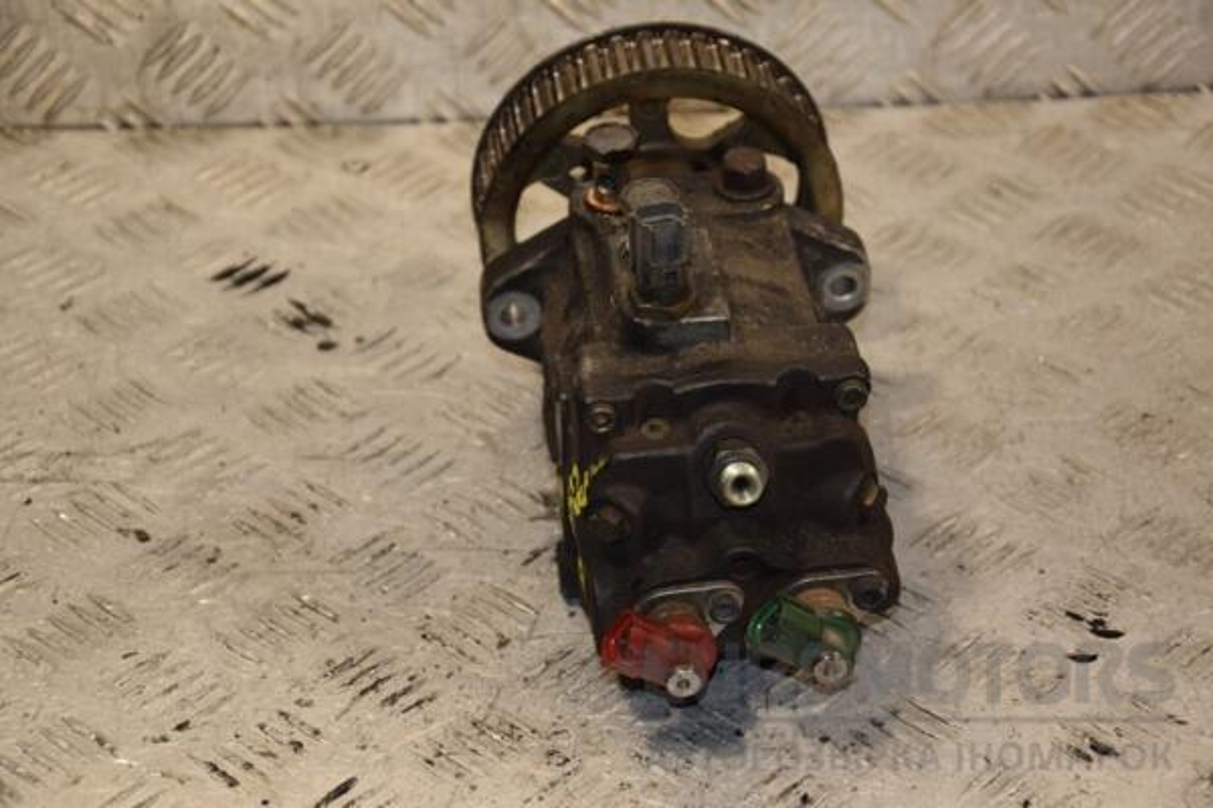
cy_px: 404
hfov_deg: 20.6
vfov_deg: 13.8
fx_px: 3335
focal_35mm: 99
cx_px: 606
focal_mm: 66
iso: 800
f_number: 5.3
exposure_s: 1/160
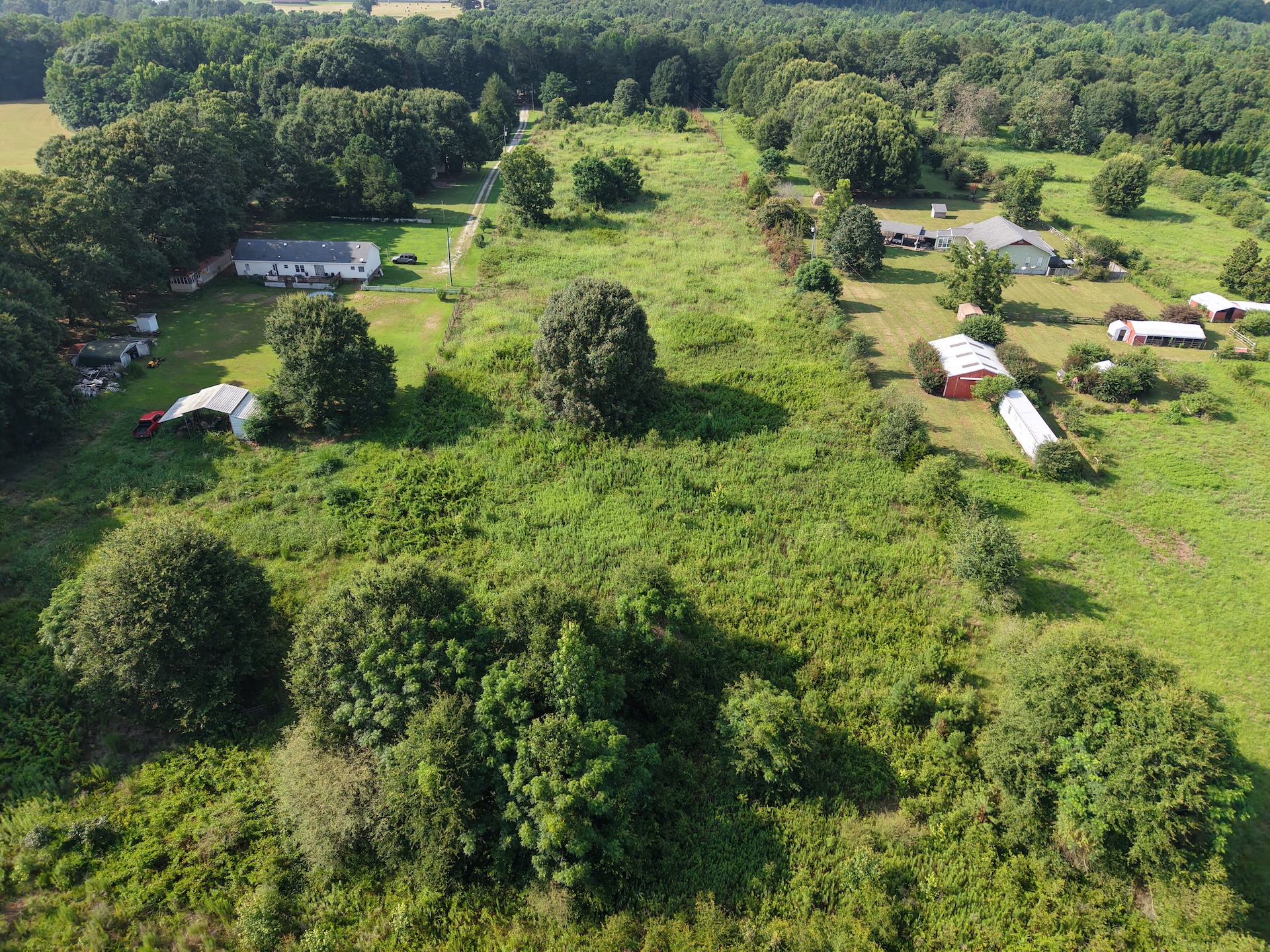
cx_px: 635
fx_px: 881
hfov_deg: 71.6
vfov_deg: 56.8
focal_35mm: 24
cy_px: 476
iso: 100
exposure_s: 1/1000
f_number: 1.8
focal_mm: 8.67
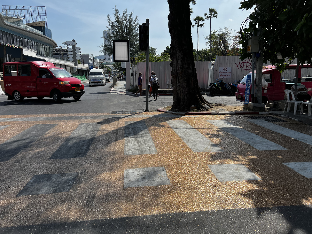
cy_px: 117
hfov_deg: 67.3
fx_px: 234
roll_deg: +0.4
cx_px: 156
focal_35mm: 26
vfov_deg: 53.1
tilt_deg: -9.9
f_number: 1.5
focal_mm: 5.7
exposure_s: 1/6211
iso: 50
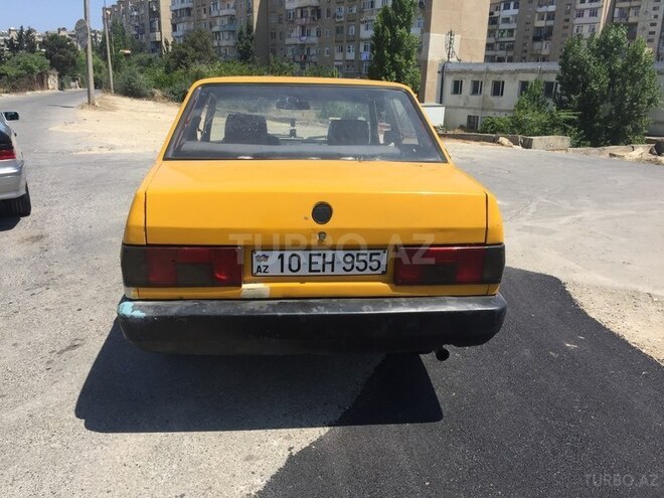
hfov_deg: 61.7
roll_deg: -1.8
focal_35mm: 29
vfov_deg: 48.2
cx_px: 332
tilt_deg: -17.7
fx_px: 556
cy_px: 249
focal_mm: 4.15
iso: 32
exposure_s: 1/1721
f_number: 2.2
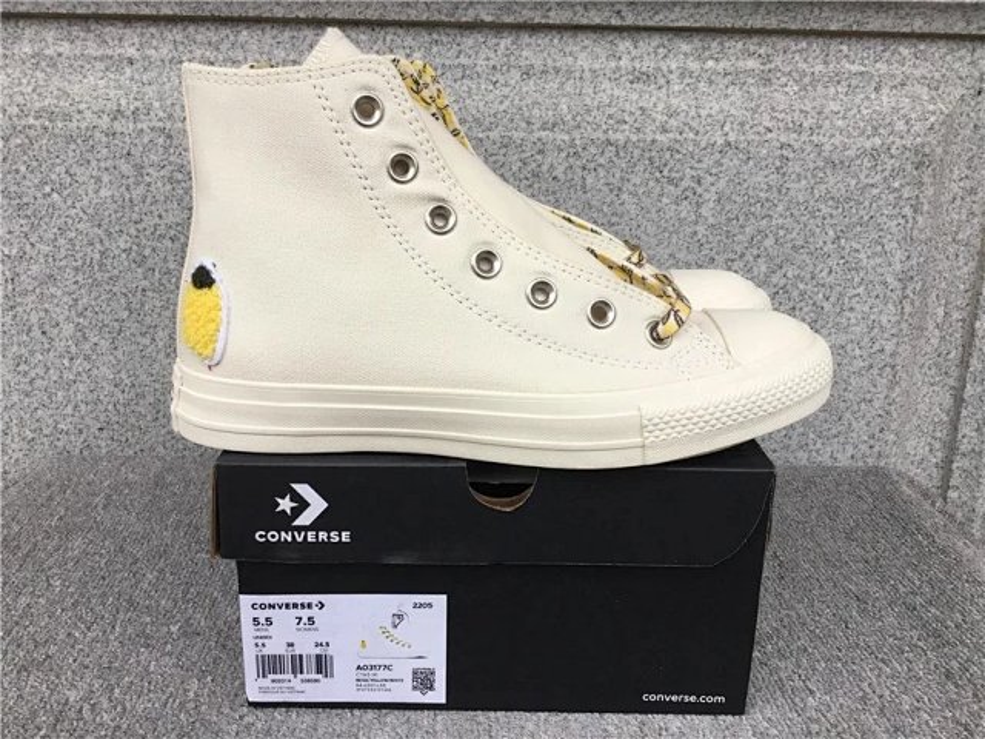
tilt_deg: -15.3
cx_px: 492
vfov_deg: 45.4
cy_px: 370
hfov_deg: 58.4
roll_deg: -0.8
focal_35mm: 31
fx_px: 882
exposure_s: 1/100
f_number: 2.4
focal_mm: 3.3
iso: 40
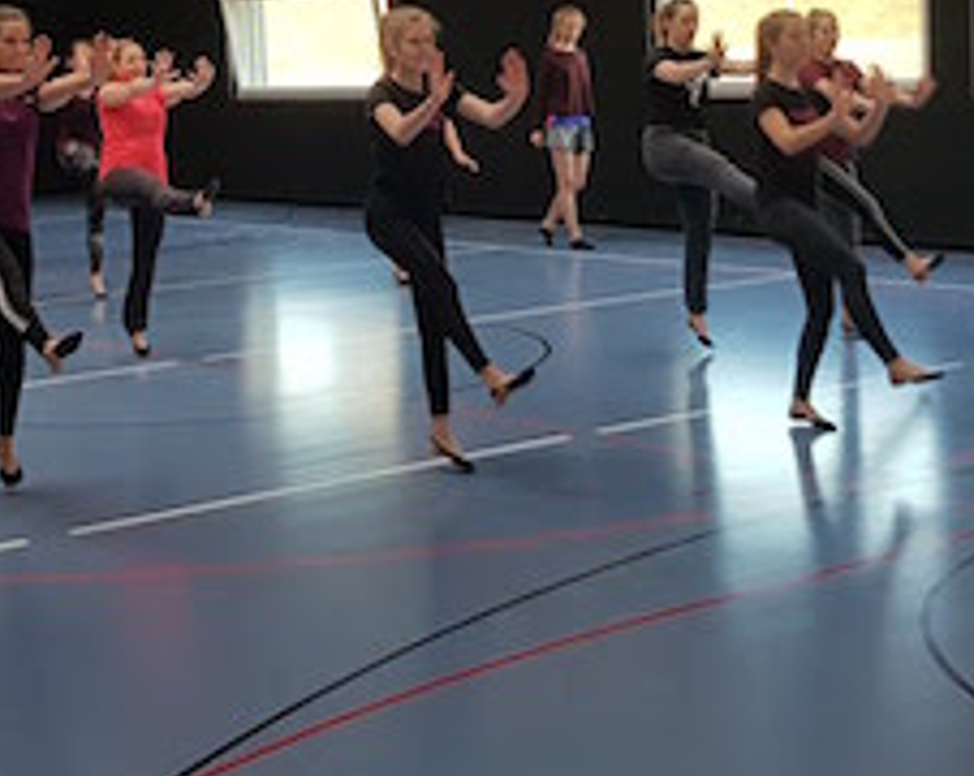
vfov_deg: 21.1
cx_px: 435
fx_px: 2072
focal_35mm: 72
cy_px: 220
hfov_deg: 26.4
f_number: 1.7
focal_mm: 4.2
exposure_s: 1/100
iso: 40
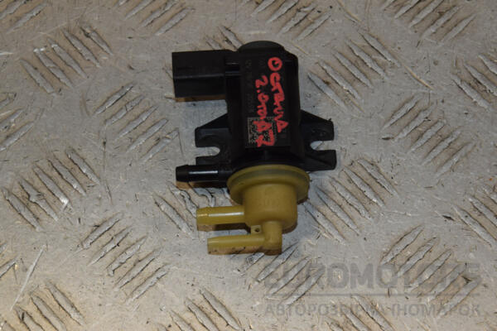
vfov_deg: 13.8
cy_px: 166
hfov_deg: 20.6
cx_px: 248
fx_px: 1367
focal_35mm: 99
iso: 800
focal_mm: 66
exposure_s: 1/200
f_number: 10
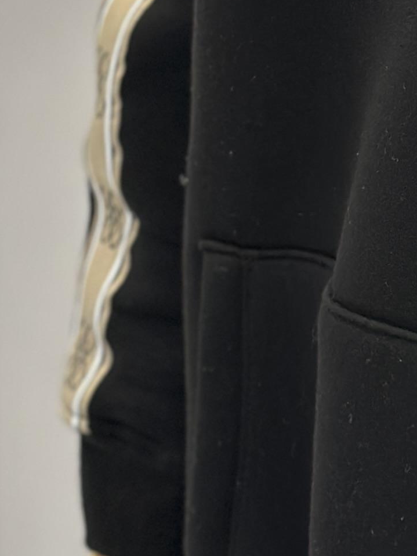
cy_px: -45
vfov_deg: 9.7
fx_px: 3243
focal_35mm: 202
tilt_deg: -14.4
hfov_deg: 7.2
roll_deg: +1.0
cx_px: 681
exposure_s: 1/50
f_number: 1.78
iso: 100
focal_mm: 6.86
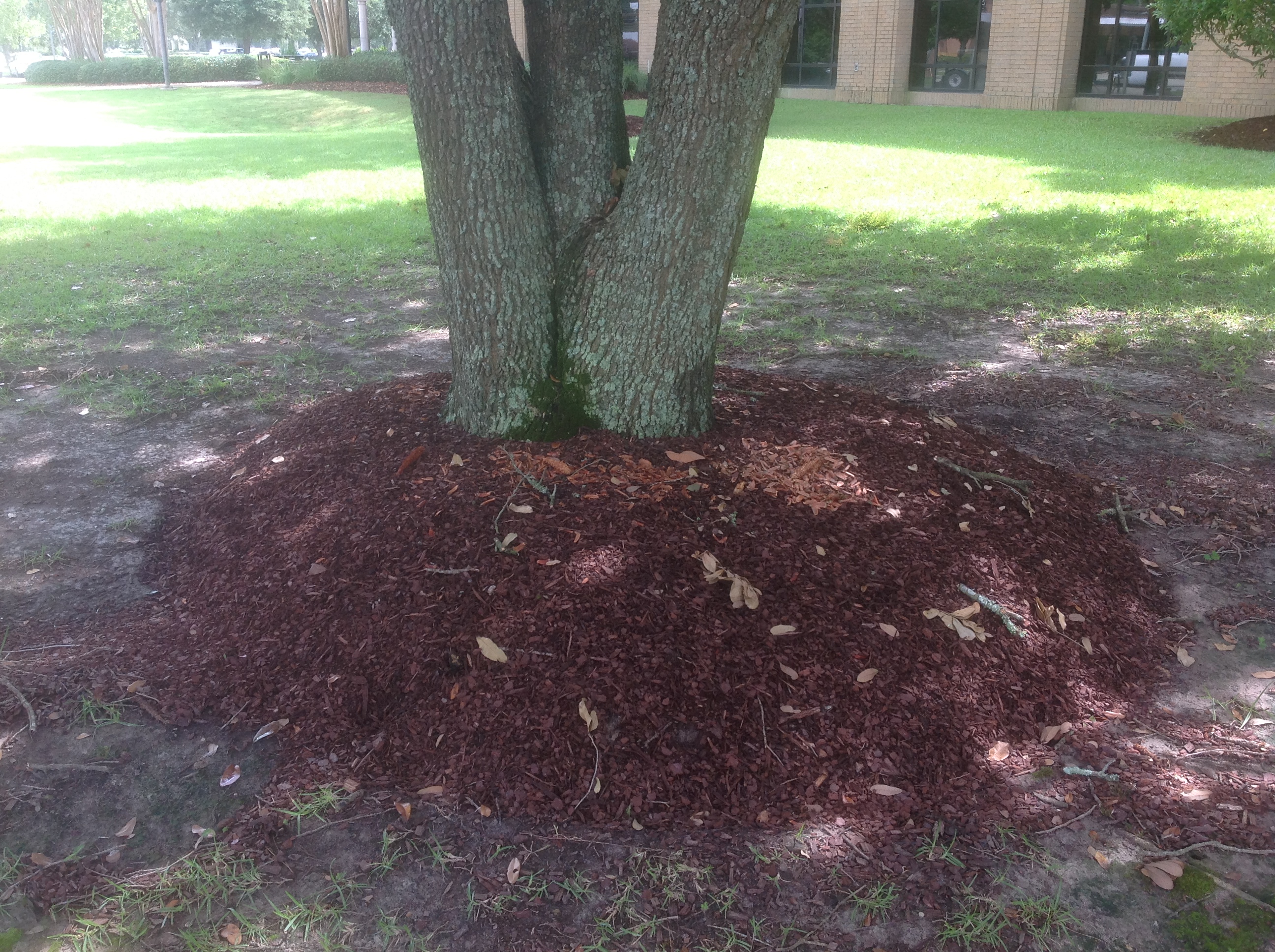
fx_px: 1287
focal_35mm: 35
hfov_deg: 52.7
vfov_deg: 40.6
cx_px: 638
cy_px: 476
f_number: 2.4
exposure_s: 1/153
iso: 50
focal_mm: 4.28
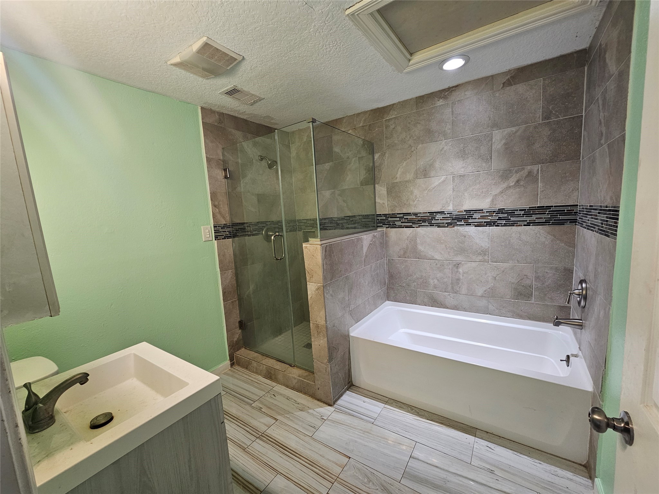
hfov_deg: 106.2
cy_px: 247
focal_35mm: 13
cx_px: 330
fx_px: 247
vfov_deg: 89.9
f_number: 2.2
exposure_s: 1/60
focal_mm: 2.2
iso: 100
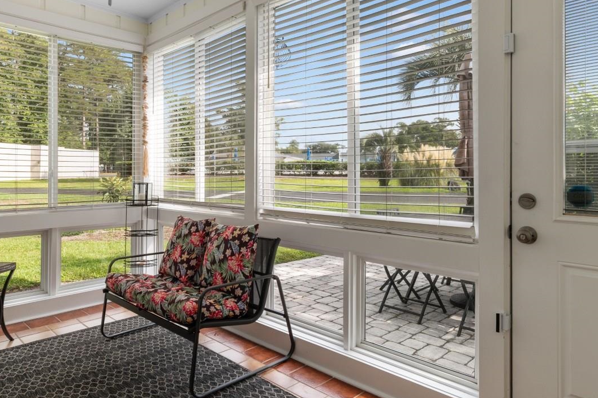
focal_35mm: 23
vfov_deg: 54.6
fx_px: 382
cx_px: 290
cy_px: 154
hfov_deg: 76.1
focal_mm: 10
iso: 100
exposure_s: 1/100
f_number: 5
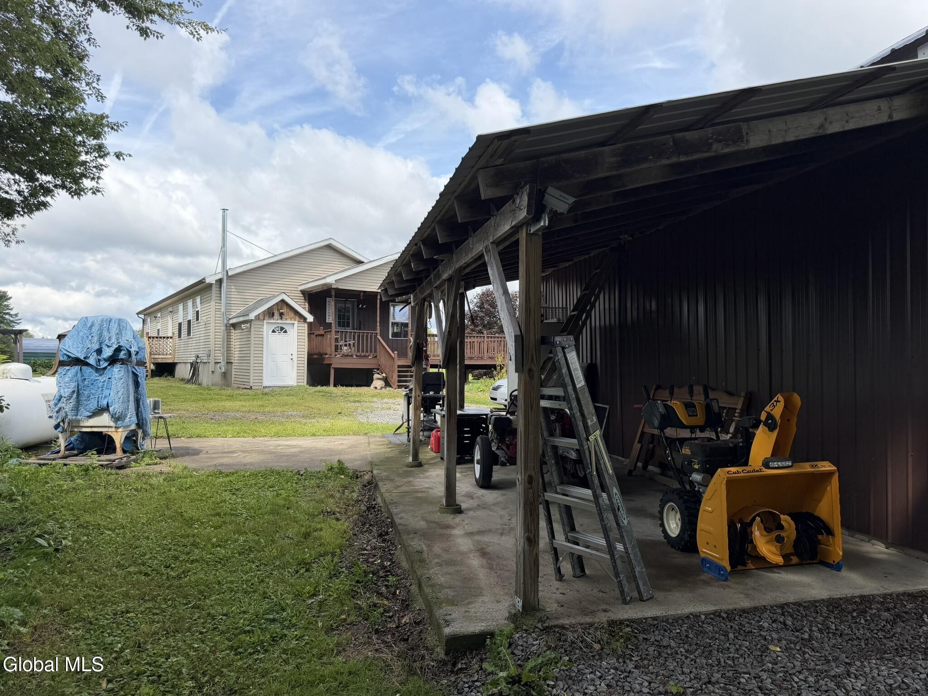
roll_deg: -0.1
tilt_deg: +1.4
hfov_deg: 71.6
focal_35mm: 24
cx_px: 464
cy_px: 348
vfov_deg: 56.8
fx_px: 643
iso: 80
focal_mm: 6.76
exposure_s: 1/2801
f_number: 1.78
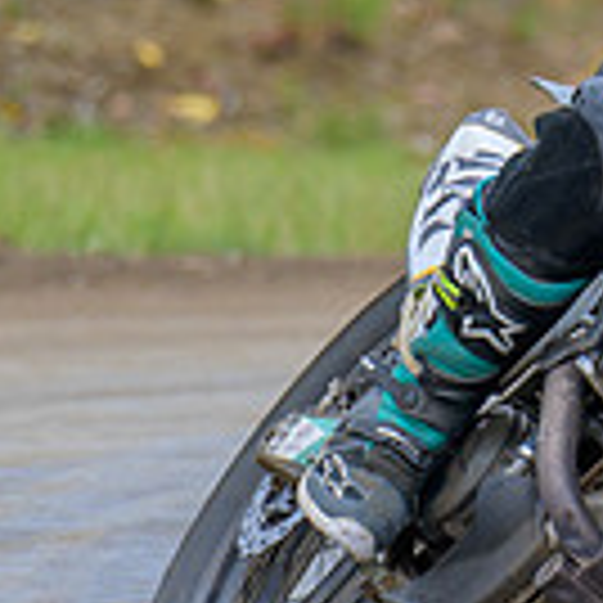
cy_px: 239
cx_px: 1397
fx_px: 34371
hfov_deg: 1.0
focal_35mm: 1744
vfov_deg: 1.0
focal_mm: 200
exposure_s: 1/400
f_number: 4.5
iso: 125
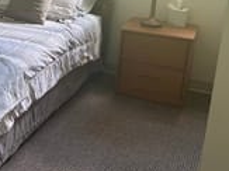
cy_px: 18
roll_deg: -0.1
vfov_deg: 22.4
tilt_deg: -15.0
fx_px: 423
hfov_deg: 27.0
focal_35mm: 64
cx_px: -42
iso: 400
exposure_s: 1/60
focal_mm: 5.7
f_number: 1.5
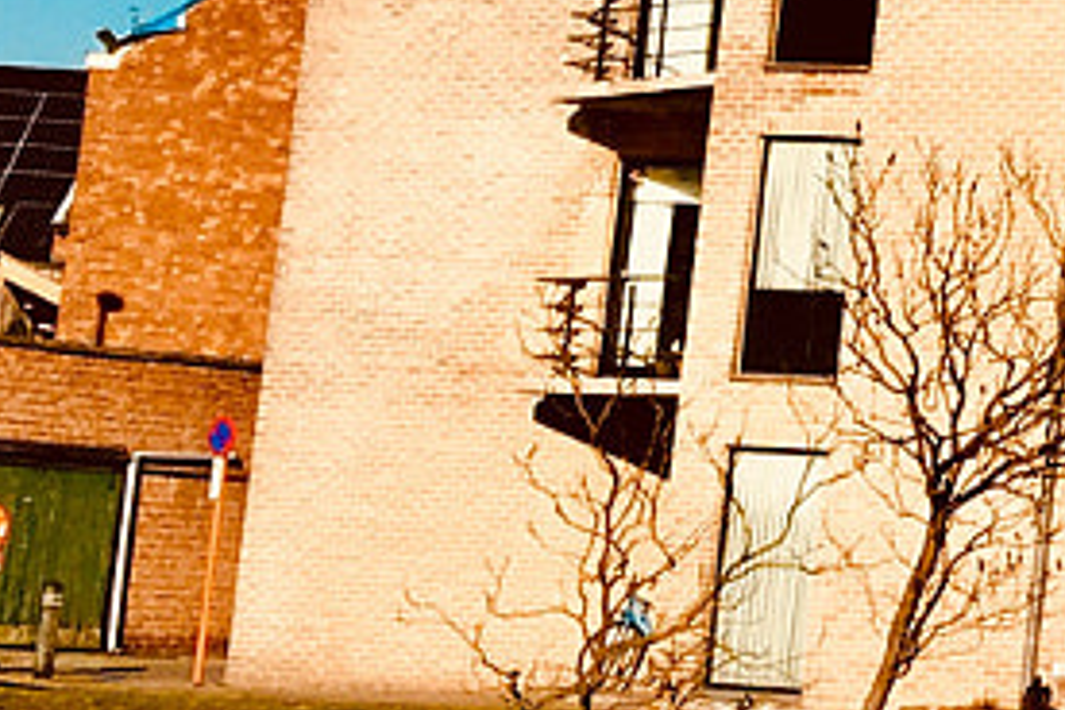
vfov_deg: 7.8
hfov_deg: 10.0
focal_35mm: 175
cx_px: 2720
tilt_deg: +6.4
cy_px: -62
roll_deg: -1.5
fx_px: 5177
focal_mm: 4.15
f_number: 2.2
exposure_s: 1/1789
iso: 25
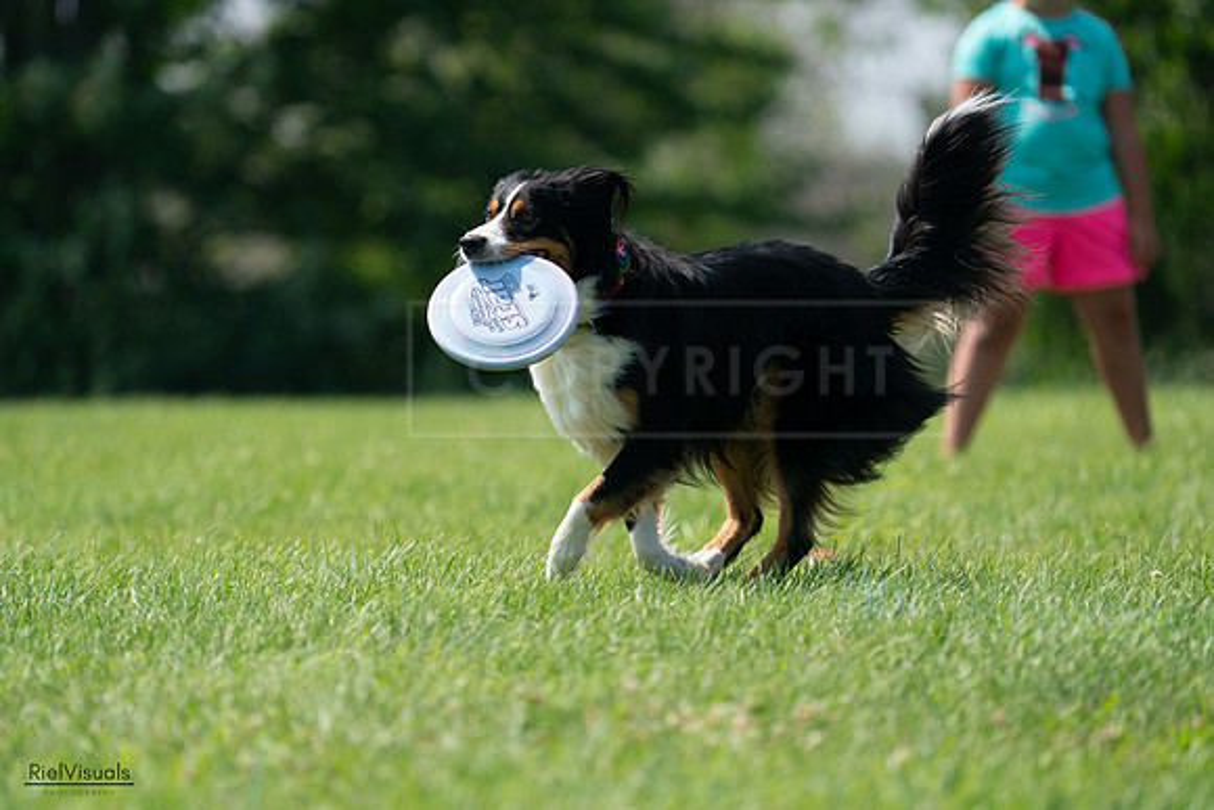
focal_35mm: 411
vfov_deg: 3.3
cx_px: 607
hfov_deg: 5.0
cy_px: 405
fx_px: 13862
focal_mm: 411
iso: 1000
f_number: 6.3
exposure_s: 1/4000
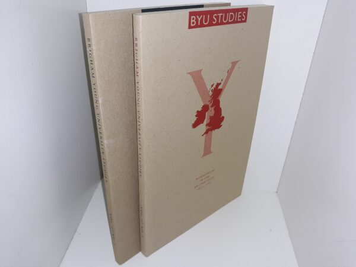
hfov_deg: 63.4
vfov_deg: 49.7
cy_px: 134
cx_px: 178
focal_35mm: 28
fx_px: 288
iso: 40
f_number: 1.7
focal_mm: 3.7
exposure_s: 1/135
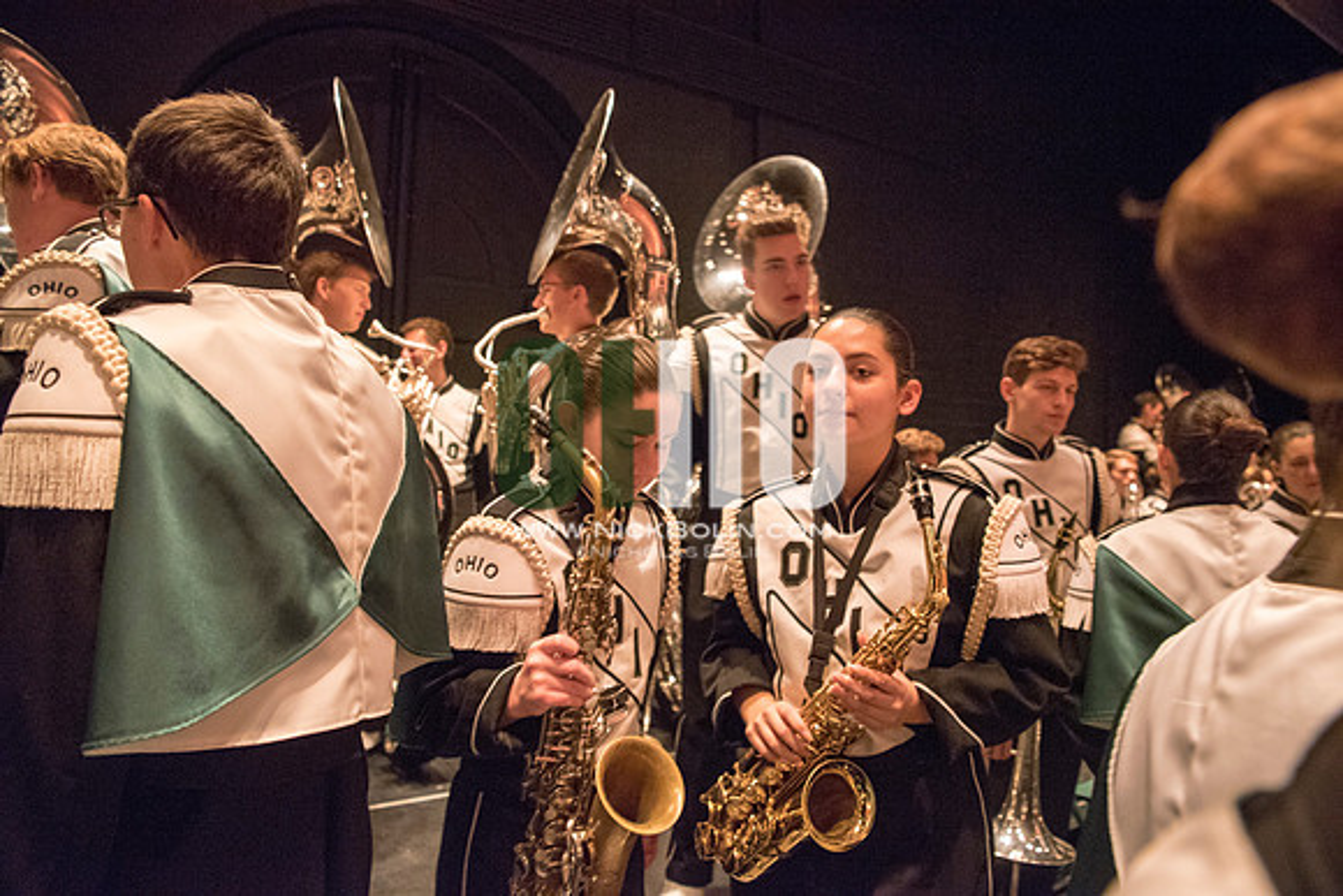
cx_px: 672
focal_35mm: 24
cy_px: 448
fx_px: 896
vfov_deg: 53.2
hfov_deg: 73.7
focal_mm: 24
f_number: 3.5
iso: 4000
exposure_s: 1/60
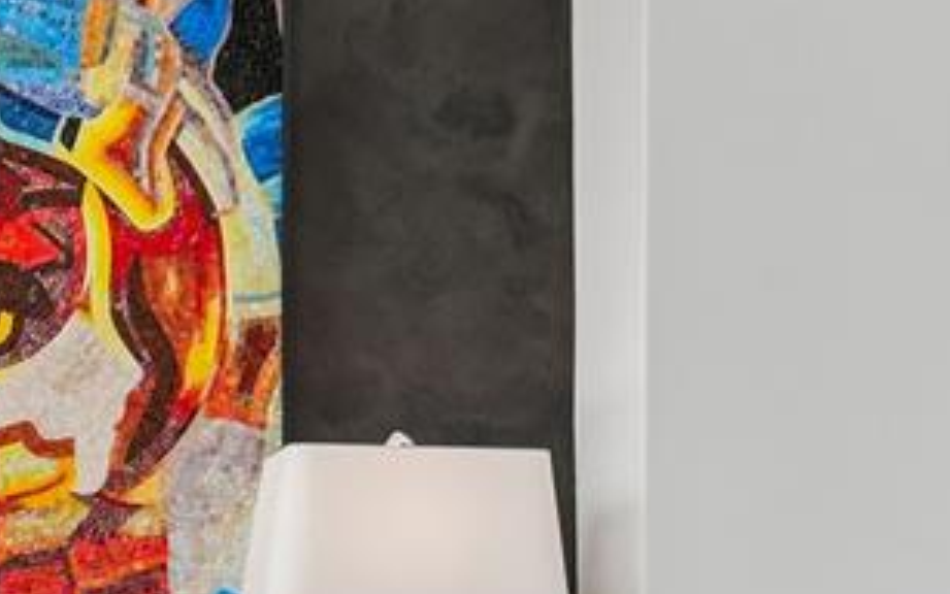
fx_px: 1761
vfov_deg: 18.4
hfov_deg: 28.4
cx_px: 6
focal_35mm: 68
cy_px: 654
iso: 640
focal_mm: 20
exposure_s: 1/80
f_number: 5
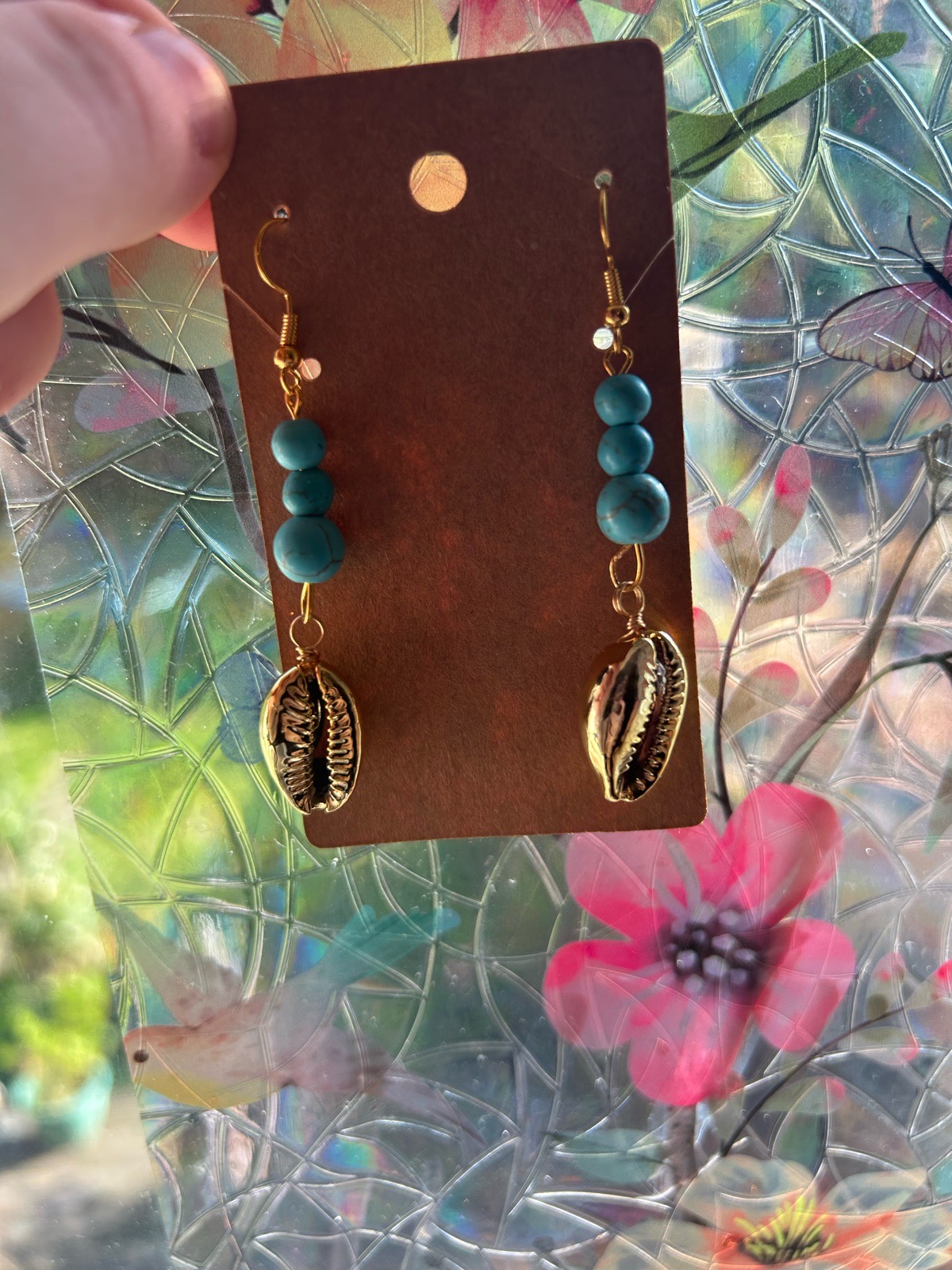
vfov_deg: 67.3
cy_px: 635
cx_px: 476
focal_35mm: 26
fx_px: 953
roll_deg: +3.6
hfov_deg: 53.1
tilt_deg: -12.8
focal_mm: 5.7
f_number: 1.5
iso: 40
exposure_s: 1/150
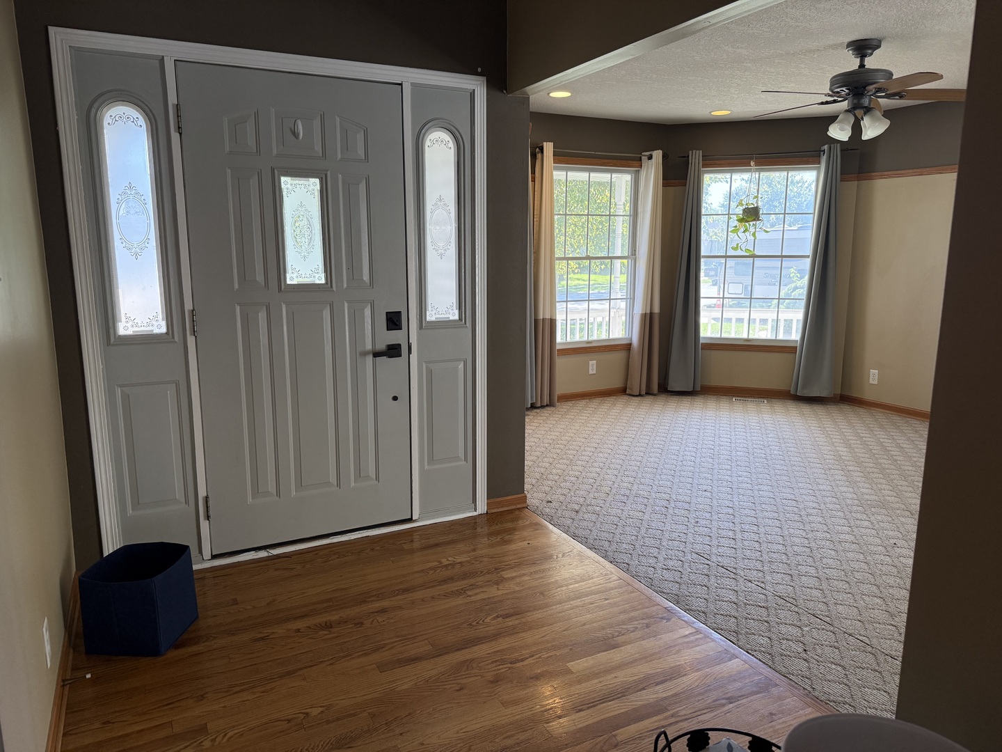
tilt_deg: -9.5
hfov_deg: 71.6
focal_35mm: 24
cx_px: 501
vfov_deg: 56.8
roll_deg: +0.0
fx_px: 695
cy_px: 376
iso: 200
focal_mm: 6.76
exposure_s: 1/136
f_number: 1.78
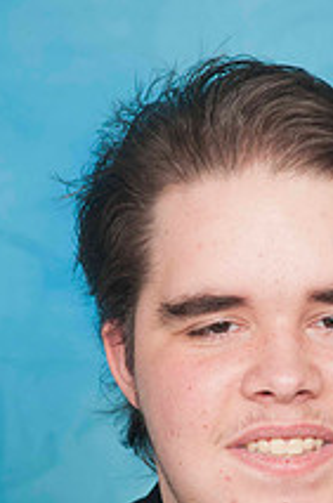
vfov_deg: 6.2
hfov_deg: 4.1
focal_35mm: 333
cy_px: 449
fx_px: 4643
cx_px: 270
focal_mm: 105
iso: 200
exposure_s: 1/60
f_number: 7.1
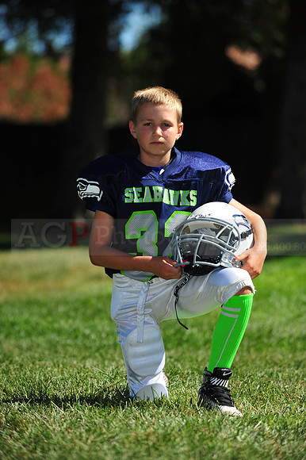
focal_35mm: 185
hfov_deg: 7.4
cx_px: 153
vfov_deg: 11.1
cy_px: 230
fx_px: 2361
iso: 400
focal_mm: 185
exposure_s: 1/3200
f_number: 4.5
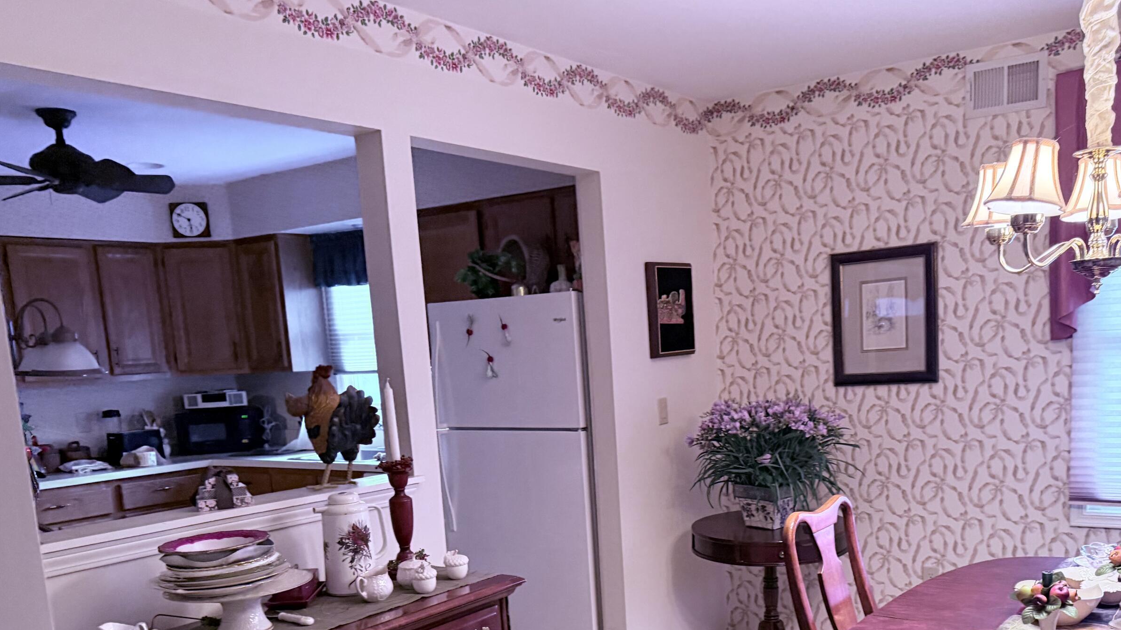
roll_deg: +2.7
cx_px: 661
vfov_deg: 34.5
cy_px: 507
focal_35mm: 33
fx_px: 981
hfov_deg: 59.1
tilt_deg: -7.2
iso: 640
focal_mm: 6.76
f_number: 1.78
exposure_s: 1/60
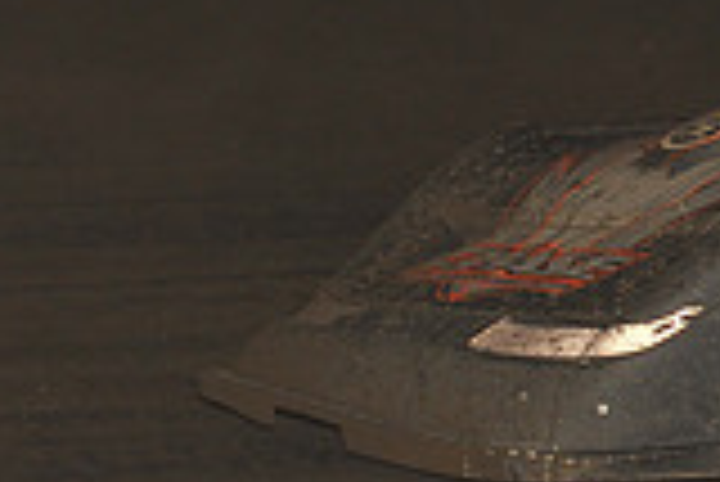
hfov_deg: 6.5
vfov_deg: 4.4
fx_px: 6226
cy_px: 171
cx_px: 1112
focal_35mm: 311
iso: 800
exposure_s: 1/320
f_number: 6.3
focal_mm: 86
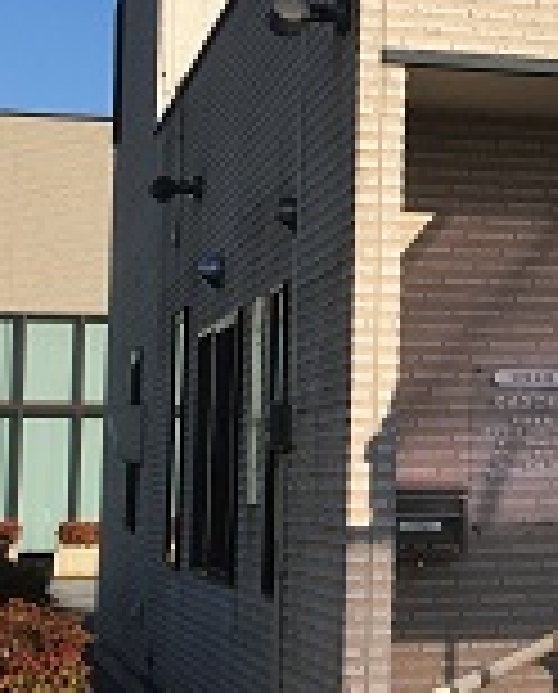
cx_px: 886
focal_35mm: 88
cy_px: 338
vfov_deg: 21.7
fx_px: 1809
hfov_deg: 15.8
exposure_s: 1/1876
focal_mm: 4.15
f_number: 2.2
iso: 25
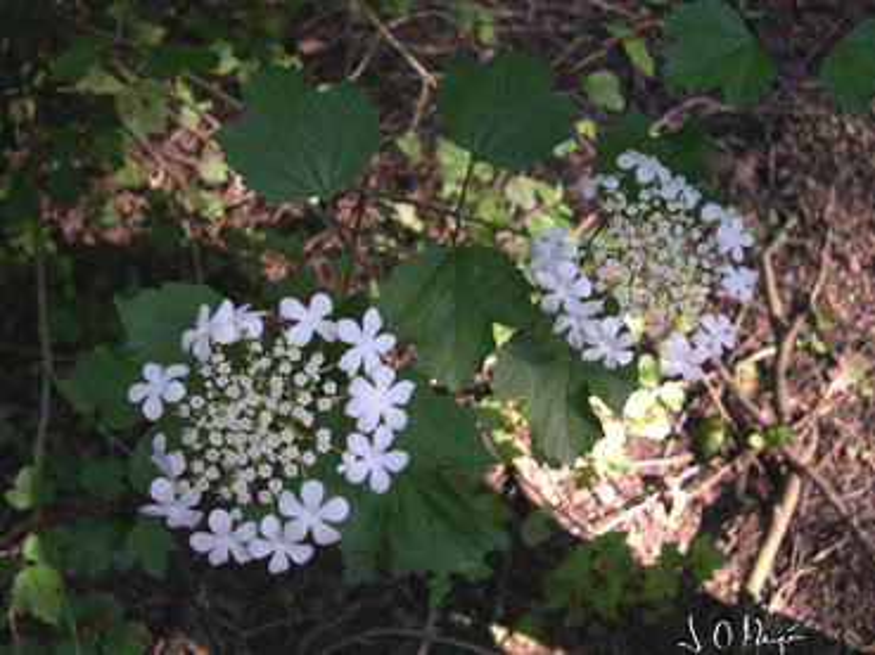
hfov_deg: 49.0
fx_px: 960
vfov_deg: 37.7
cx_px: 438
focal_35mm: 38
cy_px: 328
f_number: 2.8
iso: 100
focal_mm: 8
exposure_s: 1/111
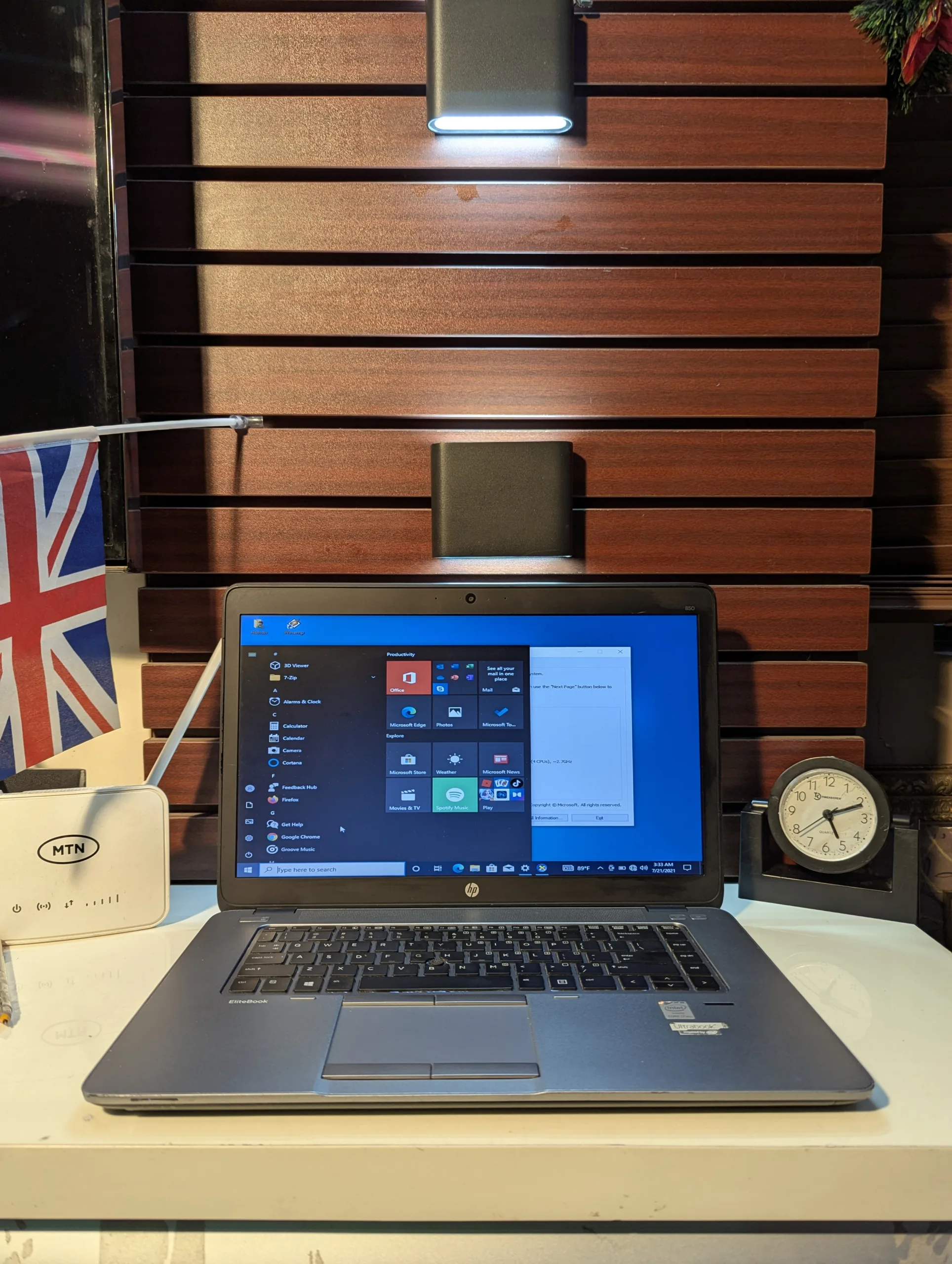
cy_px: 632
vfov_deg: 71.5
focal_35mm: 24
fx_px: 878
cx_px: 476
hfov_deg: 56.9
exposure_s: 1/61.9
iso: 55
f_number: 1.85
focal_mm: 6.81
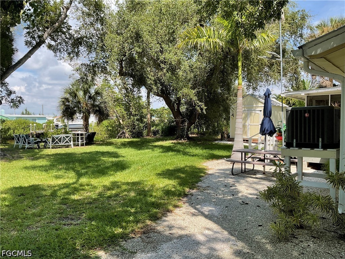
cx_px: 172
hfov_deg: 61.7
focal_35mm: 29
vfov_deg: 48.2
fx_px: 289
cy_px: 130
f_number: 1.8
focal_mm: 3
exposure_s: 1/929
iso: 16
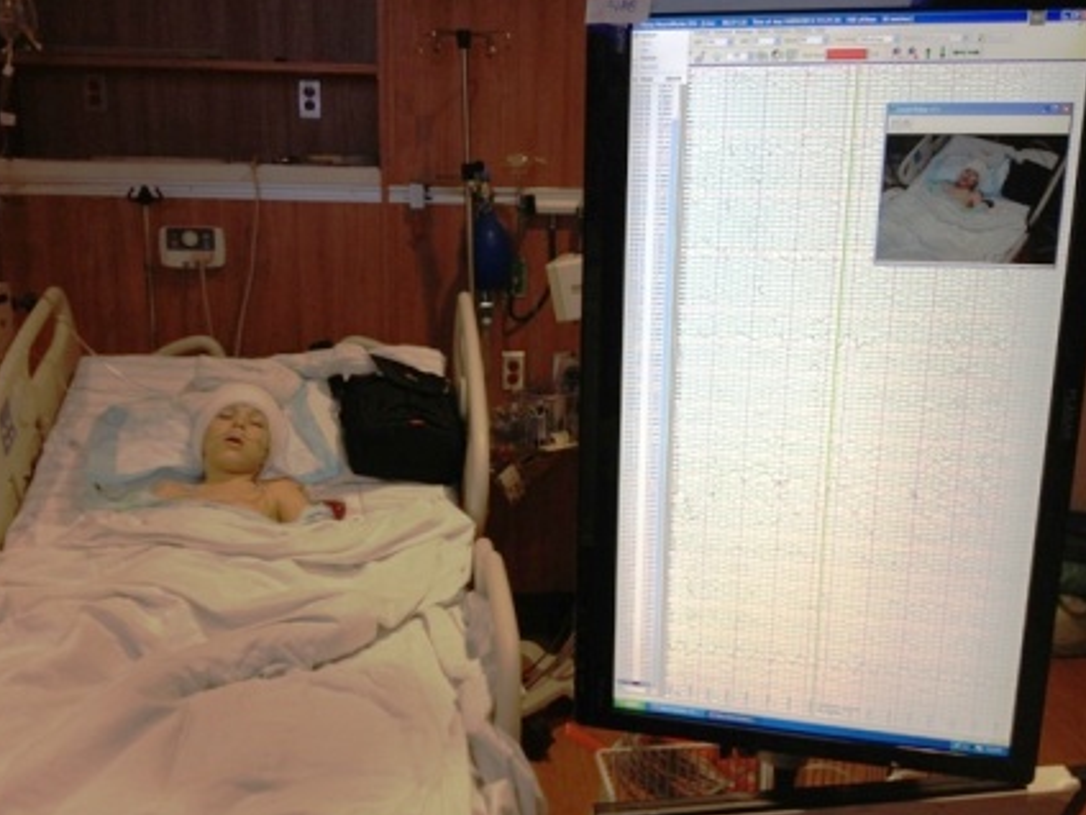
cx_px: 538
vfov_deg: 38.7
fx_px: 1161
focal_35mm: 37
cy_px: 408
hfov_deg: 50.1
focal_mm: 4.28
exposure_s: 1/20
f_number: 2.4
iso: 64
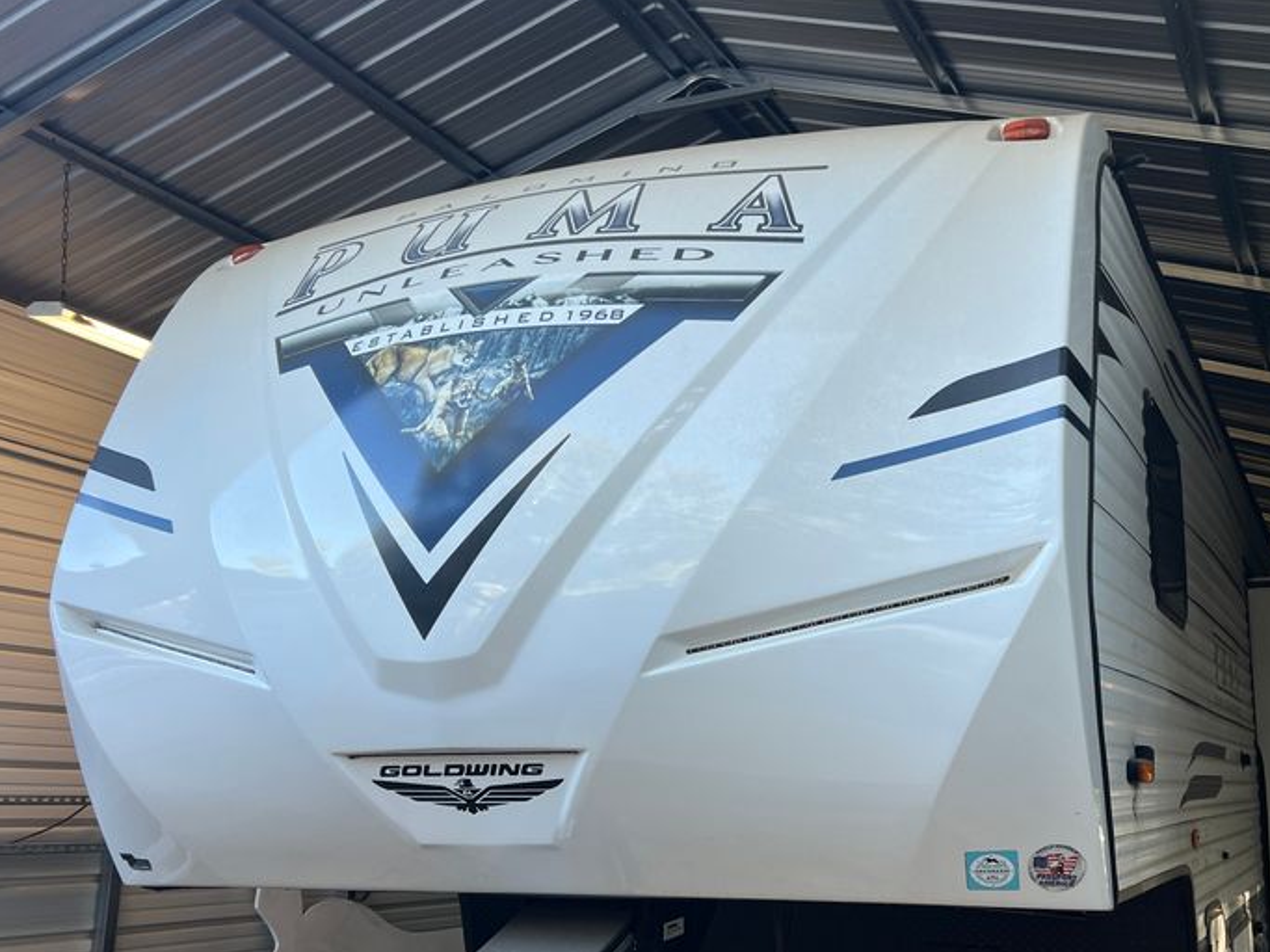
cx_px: 818
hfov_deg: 47.3
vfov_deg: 36.8
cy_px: 519
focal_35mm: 39
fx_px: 1431
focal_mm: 5.7
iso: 50
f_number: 1.5
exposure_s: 1/121
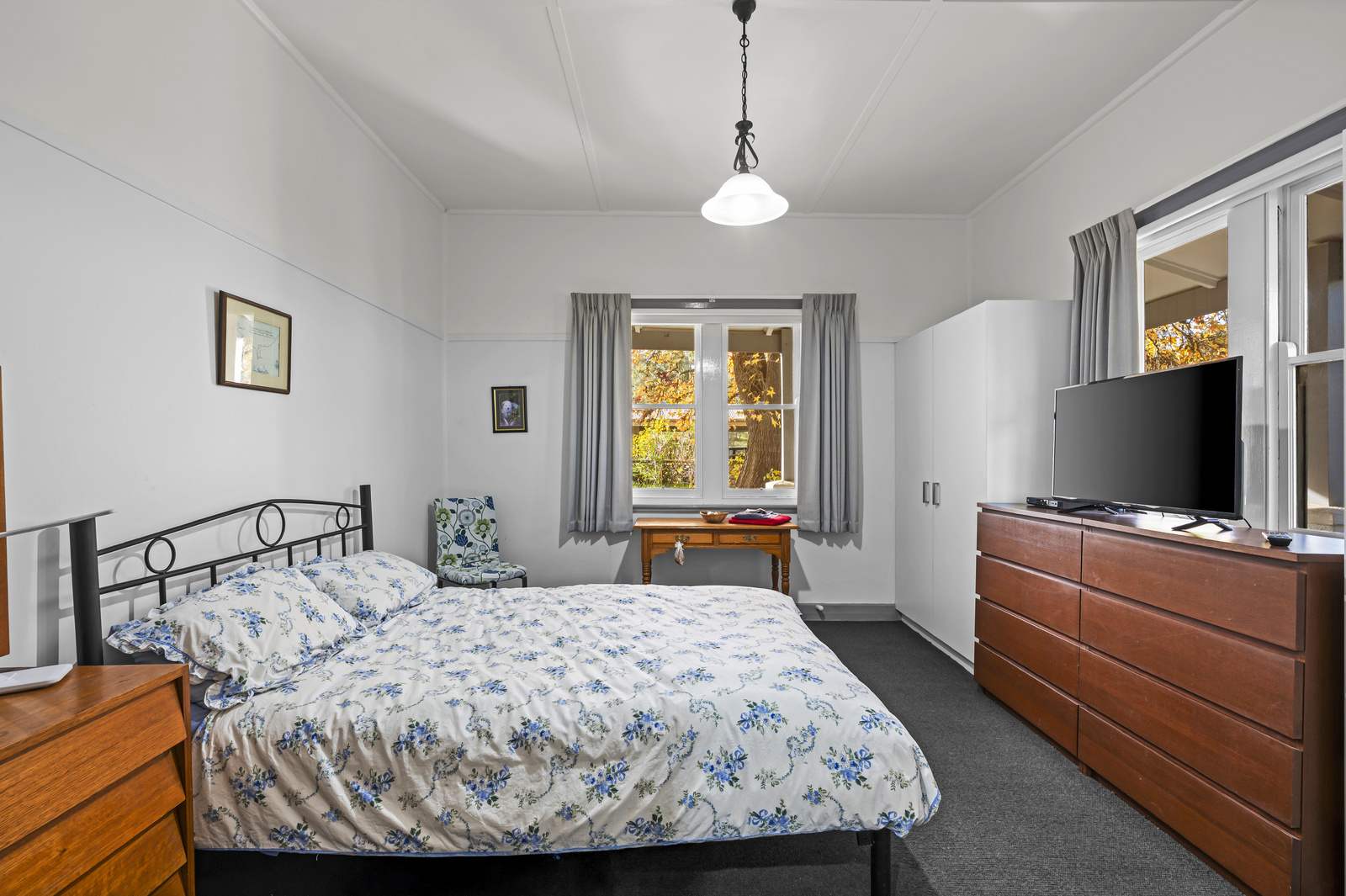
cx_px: 673
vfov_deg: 75.4
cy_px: 448
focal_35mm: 16
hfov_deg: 98.6
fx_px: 579
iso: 200
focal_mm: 15.5
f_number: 9
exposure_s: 1
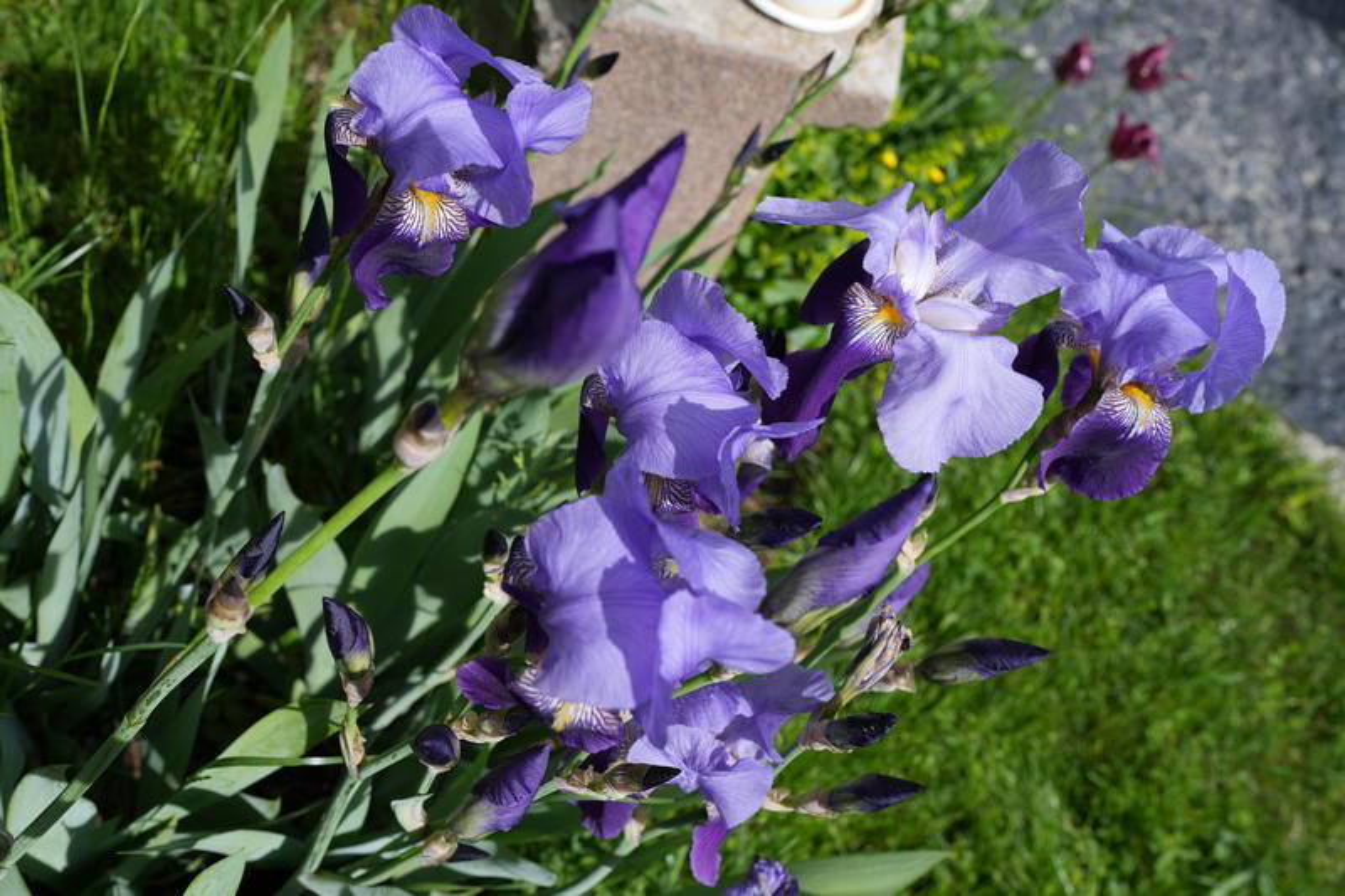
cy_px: 448
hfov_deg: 54.4
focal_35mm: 35
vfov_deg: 37.8
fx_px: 1307
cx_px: 672
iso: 100
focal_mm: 35
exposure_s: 1/400
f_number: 6.3
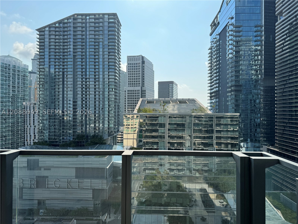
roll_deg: +0.5
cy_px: 112
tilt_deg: +0.1
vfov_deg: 56.8
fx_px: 207
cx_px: 149
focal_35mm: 24
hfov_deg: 71.6
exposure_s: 1/6410
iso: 80
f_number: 1.78
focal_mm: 6.76
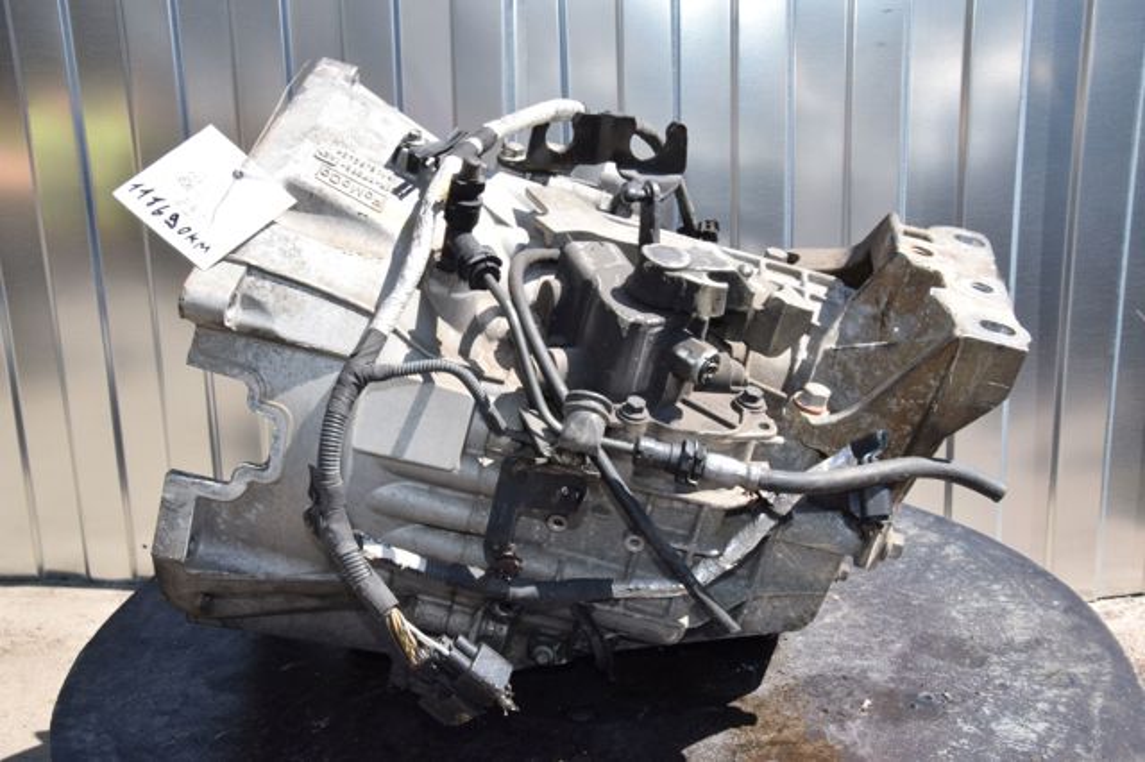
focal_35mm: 42
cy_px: 381
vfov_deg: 31.9
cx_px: 572
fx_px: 1335
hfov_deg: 46.4
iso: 800
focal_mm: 28
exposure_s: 1/200
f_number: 18
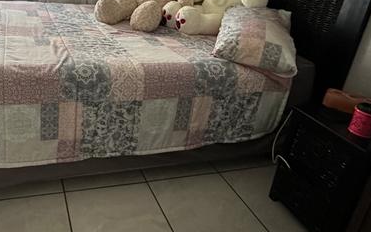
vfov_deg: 38.5
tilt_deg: -18.0
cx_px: 106
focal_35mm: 32
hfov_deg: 57.5
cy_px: 60
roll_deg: -4.5
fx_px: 324
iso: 800
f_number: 2.2
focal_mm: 2.22
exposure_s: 1/50
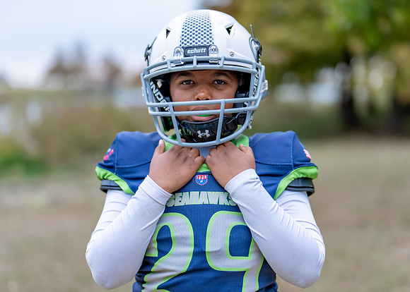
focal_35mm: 73
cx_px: 226
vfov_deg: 19.5
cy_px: 140
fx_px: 853
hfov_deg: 27.0
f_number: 1.2
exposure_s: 1/320
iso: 200
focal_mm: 50
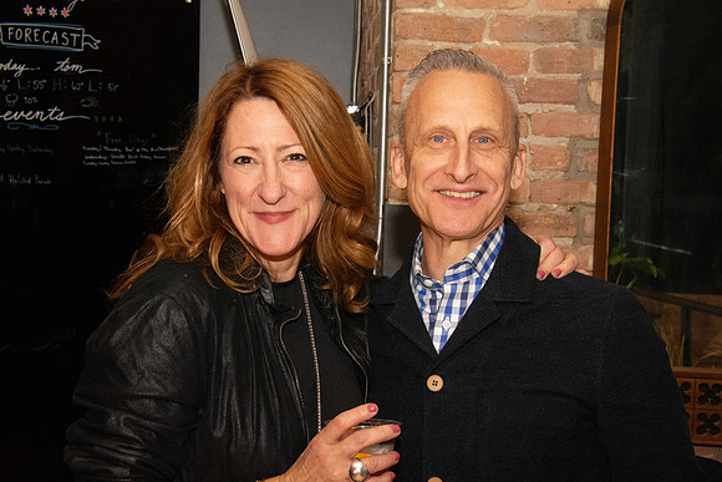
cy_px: 241
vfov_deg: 18.2
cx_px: 361
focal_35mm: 75
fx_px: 1504
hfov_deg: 27.0
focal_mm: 50
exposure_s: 1/125
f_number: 11
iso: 5000
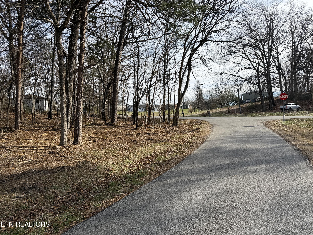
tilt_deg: -0.1
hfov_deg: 71.6
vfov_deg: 56.8
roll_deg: +3.3
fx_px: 217
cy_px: 118
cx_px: 156
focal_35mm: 24
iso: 80
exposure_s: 1/2907
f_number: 1.78
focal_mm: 6.76
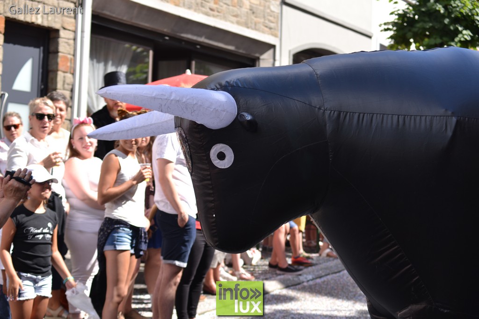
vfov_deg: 18.2
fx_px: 998
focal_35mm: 75
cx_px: 240
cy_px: 160
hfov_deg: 27.0
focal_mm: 50
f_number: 4
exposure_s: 1/400
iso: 100
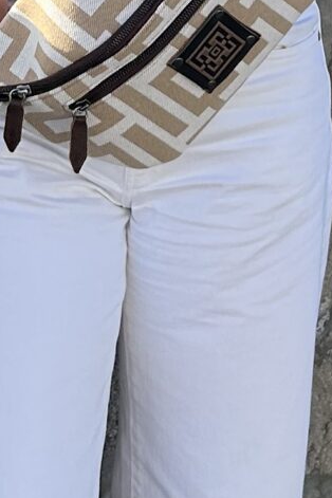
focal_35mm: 147
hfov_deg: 9.3
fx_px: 2033
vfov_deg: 13.6
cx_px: 68
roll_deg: -2.3
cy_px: -97
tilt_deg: -10.7
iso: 50
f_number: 1.5
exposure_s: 1/2841
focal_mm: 5.7
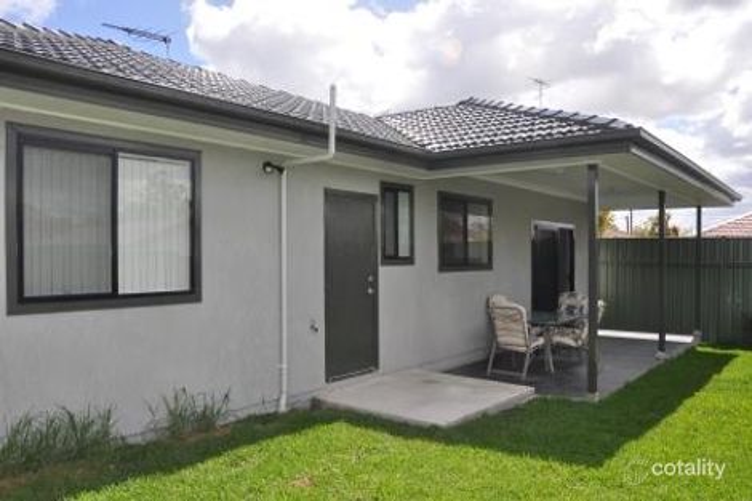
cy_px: 250
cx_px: 376
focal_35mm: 27
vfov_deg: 47.9
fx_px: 564
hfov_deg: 67.4
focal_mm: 18
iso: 200
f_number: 11
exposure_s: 1/200
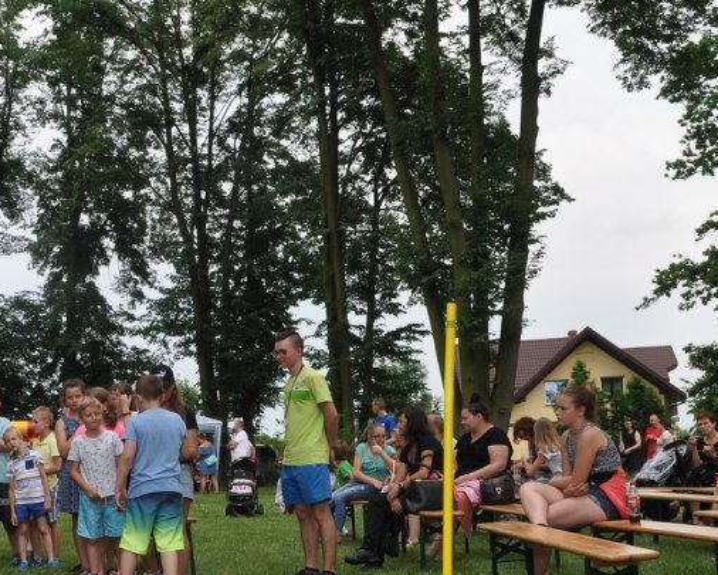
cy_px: 452
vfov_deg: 25.0
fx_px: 1275
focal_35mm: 60
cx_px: 100
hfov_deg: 30.3
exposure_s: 1/200
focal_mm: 18
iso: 200
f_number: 9
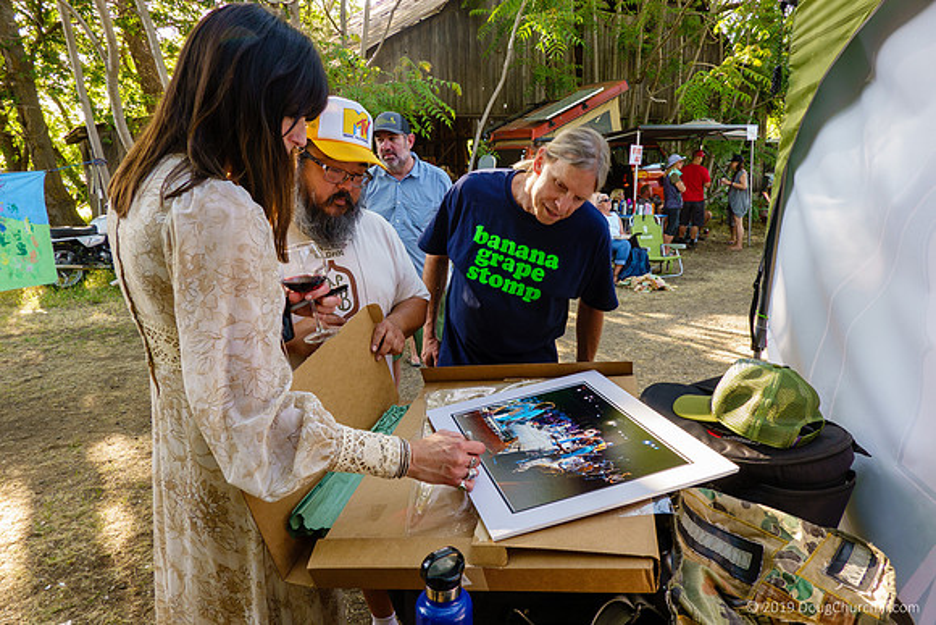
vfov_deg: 53.2
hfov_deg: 73.7
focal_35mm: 24
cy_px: 312
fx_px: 624
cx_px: 468
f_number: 4.5
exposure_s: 1/30
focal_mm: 9
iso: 160
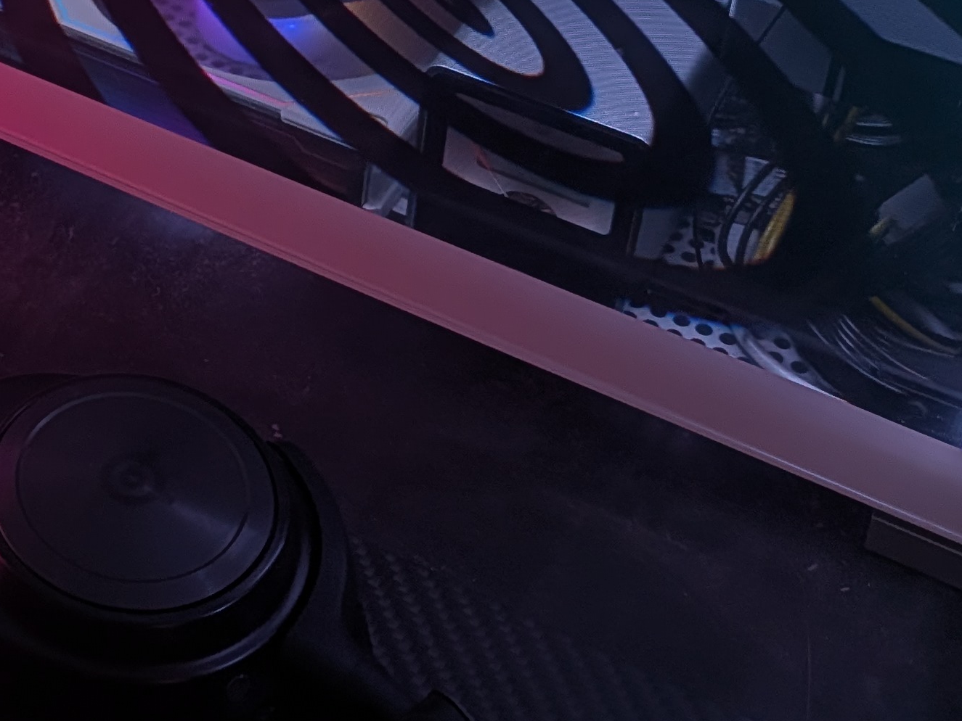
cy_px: -94
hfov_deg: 24.6
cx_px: -89
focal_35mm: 74
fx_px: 2057
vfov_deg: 19.0
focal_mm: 6.9
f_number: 1.68
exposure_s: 1/186
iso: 15
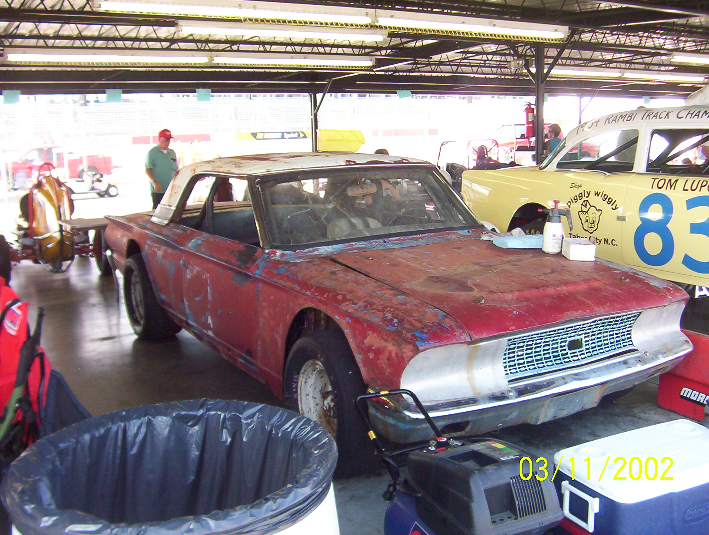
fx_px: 739
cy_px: 268
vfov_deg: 39.8
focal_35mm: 36
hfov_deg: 51.2
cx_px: 354
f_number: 2.76
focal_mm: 5.54
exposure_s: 1/173
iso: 100
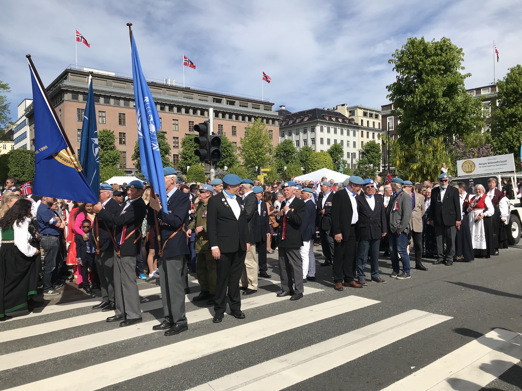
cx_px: 261
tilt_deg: +0.1
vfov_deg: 49.7
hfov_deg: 63.4
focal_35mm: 28
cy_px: 196
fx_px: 422
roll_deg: +0.6
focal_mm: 3.99
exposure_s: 1/3425
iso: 20
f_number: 1.8
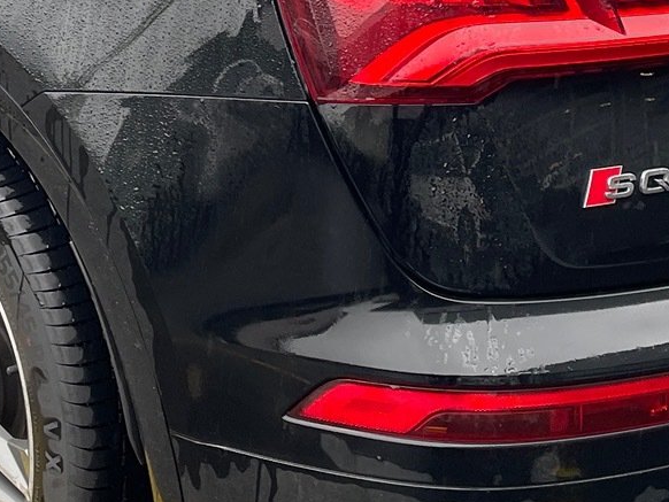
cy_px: 32
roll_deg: -5.3
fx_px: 1740
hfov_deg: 21.5
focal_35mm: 90
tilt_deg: -14.7
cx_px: 153
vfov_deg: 16.2
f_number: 1.6
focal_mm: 4.2
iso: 64
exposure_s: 1/121
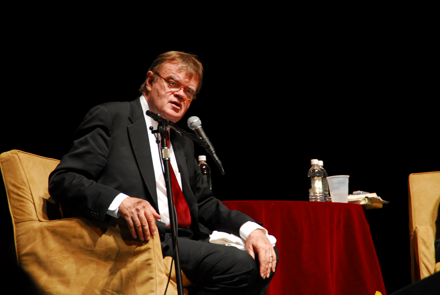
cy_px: 148
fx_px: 2203
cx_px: 220
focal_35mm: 180
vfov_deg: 7.7
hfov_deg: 11.4
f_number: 5.6
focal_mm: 120
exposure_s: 1/8
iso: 400
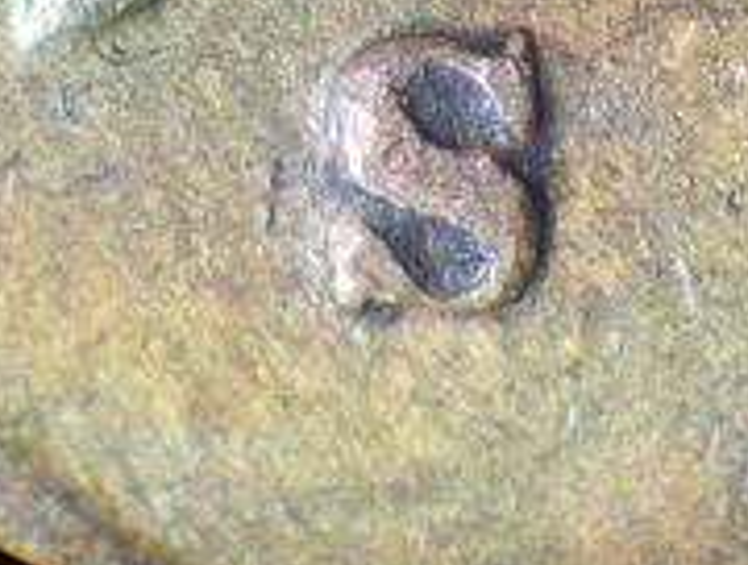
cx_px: 615
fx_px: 2600
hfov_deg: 16.2
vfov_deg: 12.1
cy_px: -112
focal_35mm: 120
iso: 160
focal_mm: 6
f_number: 2.7
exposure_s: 1/10
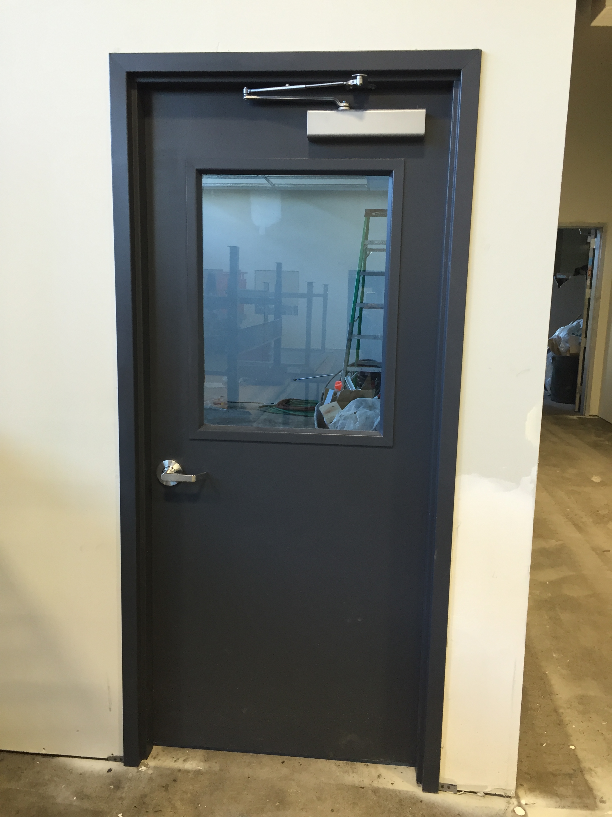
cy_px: 408
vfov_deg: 61.7
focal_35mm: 29
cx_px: 306
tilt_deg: -8.5
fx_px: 684
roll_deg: -0.9
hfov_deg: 48.2
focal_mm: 4.15
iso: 64
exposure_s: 1/30
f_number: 2.2
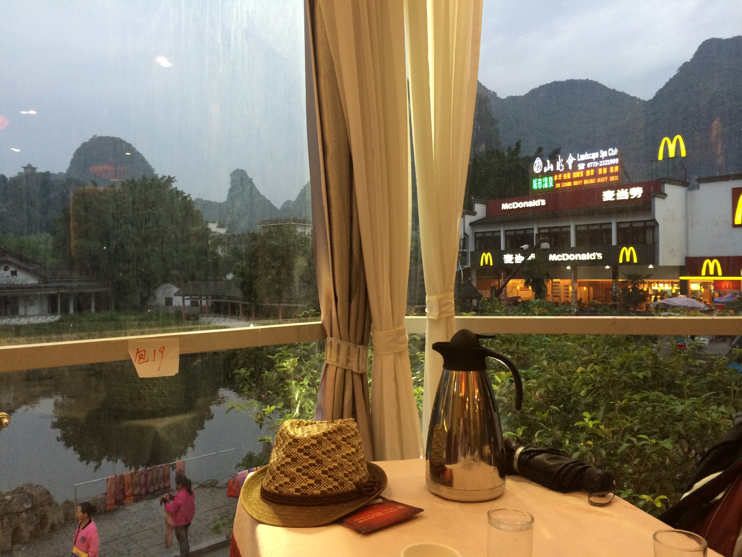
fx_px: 643
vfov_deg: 46.8
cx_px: 371
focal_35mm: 30
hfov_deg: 60.0
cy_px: 278
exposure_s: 1/33
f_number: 2.2
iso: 80
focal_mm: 4.12
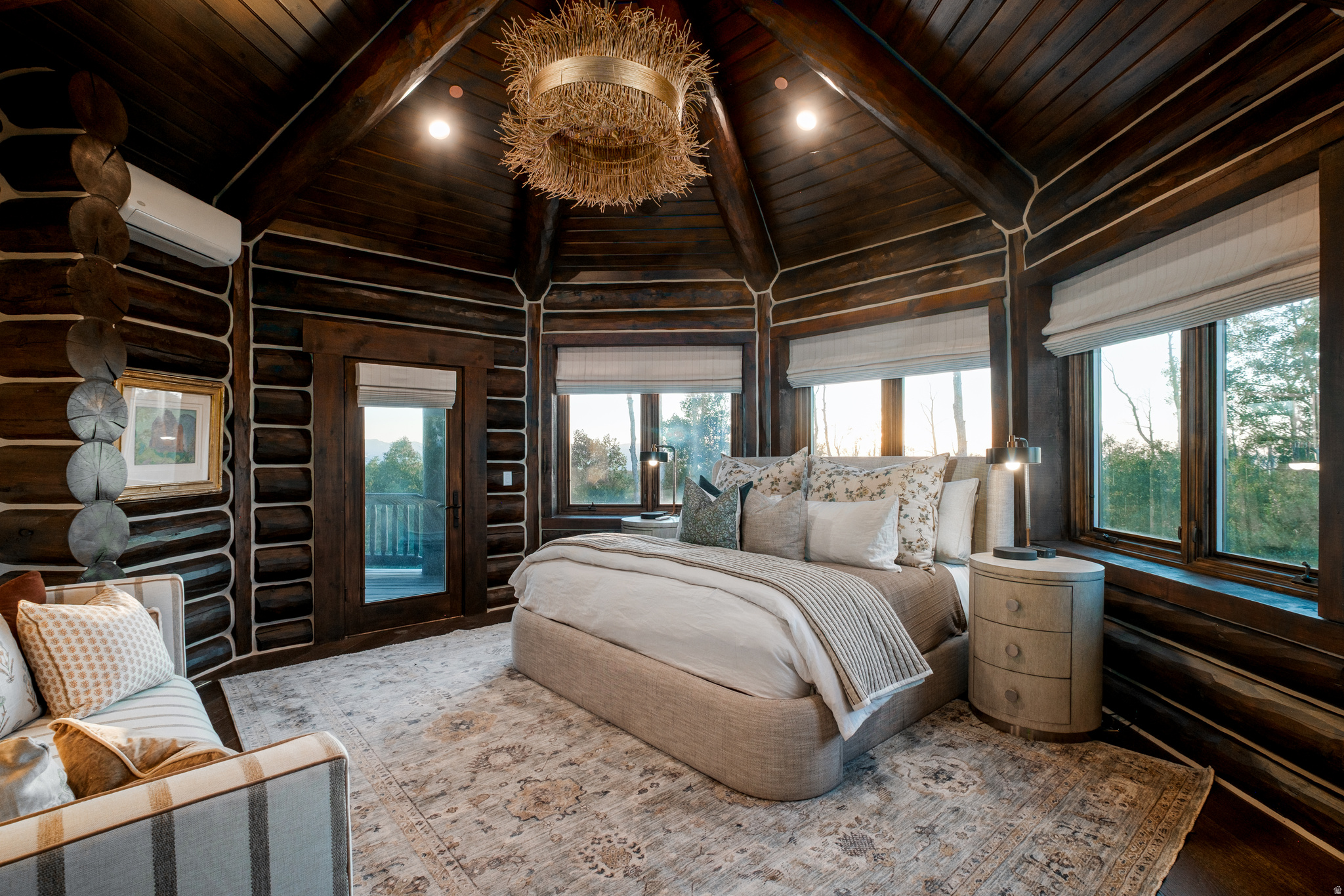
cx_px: 672
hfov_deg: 96.7
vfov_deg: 73.8
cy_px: 448
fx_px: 597
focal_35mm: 16
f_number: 6.4
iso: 400
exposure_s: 1/80
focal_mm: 10.5
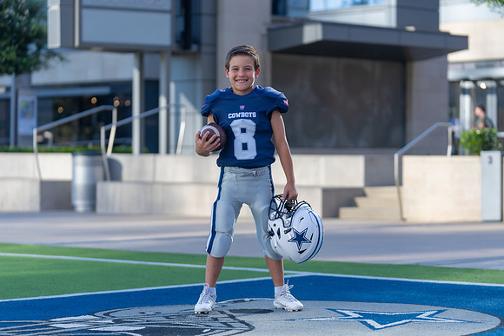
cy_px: 168
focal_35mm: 100
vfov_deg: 13.7
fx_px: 1398
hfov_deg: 20.4
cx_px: 252
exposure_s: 1/500
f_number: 2.8
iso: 100
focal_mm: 97
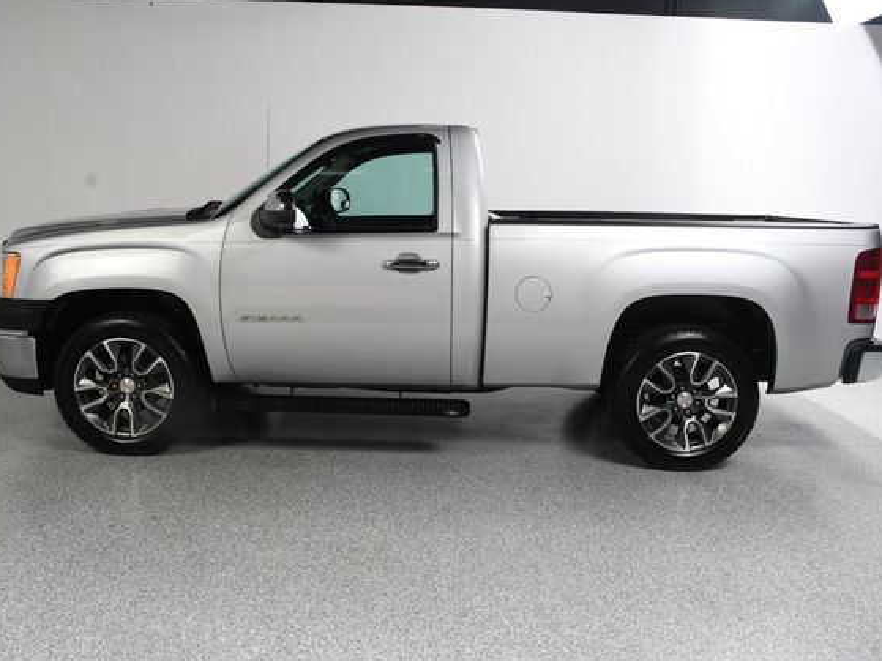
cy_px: 331
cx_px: 437
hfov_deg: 55.4
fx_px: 841
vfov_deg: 42.9
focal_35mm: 33
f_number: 10
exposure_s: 1/160
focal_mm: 20
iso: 100
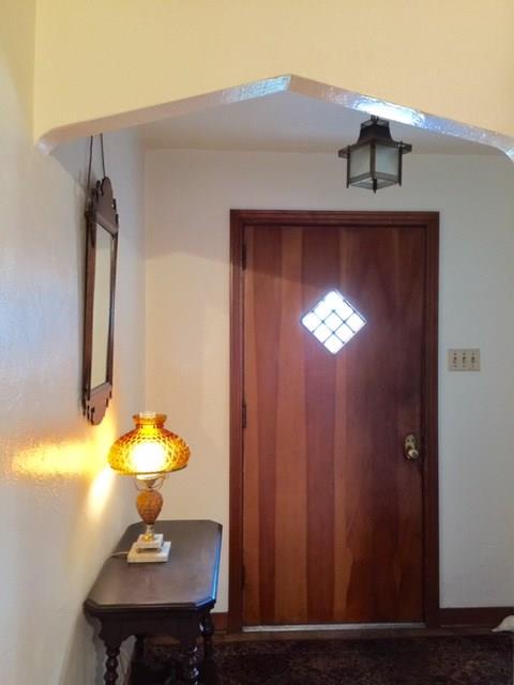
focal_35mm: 29
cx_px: 257
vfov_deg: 61.7
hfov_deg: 48.2
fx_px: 574
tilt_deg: +1.1
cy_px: 342
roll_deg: -1.1
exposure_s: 1/4
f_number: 2.2
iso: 80
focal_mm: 4.15
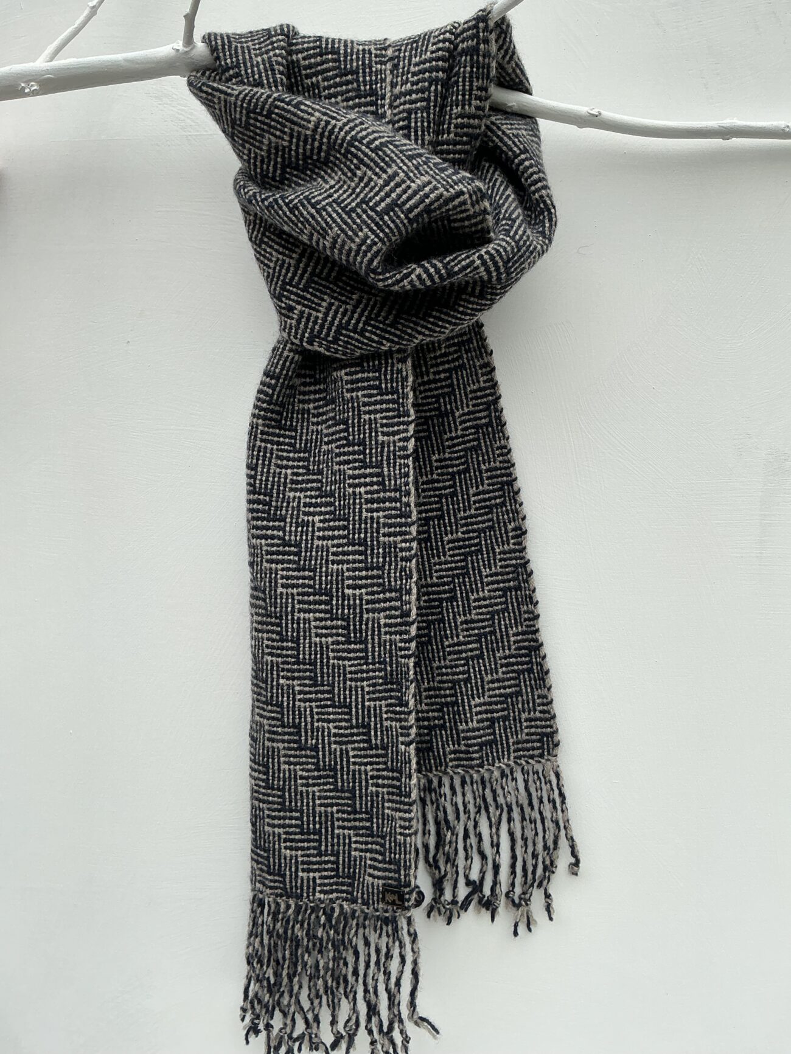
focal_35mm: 29
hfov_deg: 48.2
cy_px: 527
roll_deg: +0.8
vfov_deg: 61.7
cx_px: 396
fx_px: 883
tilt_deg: -6.5
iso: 25
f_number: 1.8
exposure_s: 1/593
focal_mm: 3
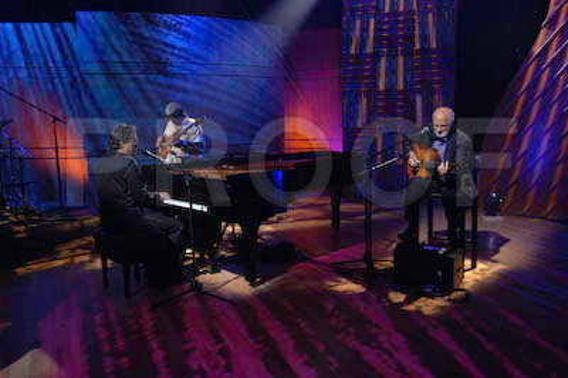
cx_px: 284
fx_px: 568
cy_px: 189
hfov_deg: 53.2
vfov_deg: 36.8
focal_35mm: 36
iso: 800
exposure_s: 1/40
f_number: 4
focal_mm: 24
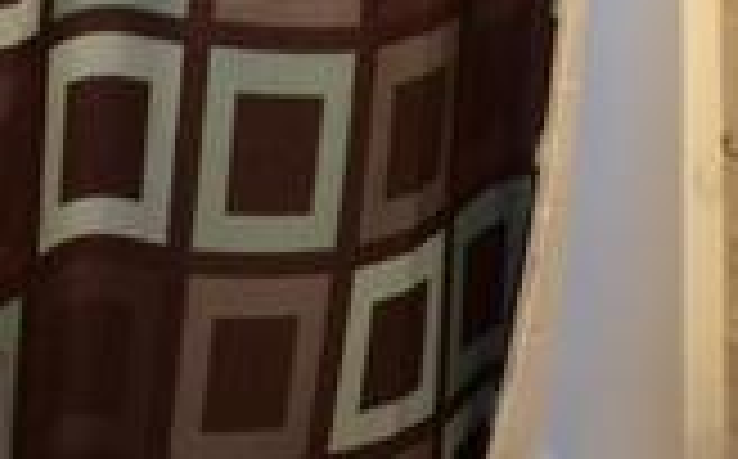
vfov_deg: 10.6
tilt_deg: -5.5
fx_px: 2410
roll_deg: +1.1
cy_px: -184
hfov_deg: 17.3
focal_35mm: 120
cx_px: 531
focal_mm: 4.15
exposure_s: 1/25
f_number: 2.2
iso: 100
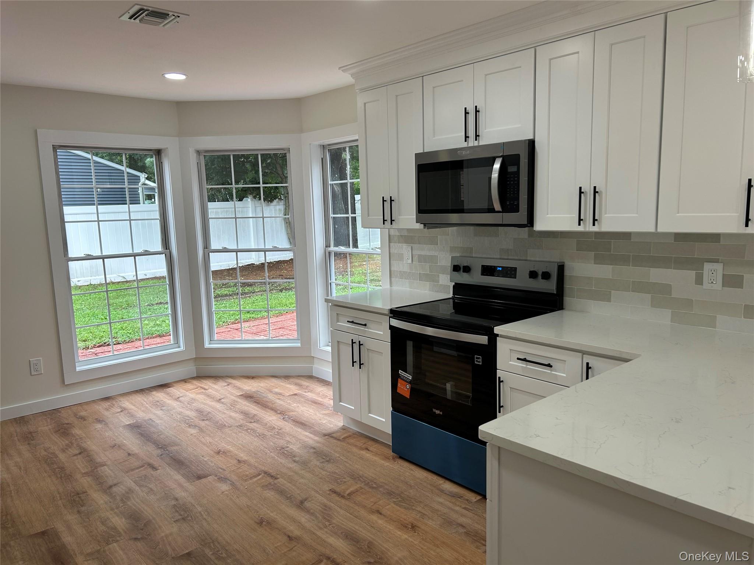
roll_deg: +1.6
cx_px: 377
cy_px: 282
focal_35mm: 26
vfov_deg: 53.1
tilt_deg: -8.8
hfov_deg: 67.3
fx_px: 566
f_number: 1.5
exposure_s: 1/120
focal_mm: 5.7
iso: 40
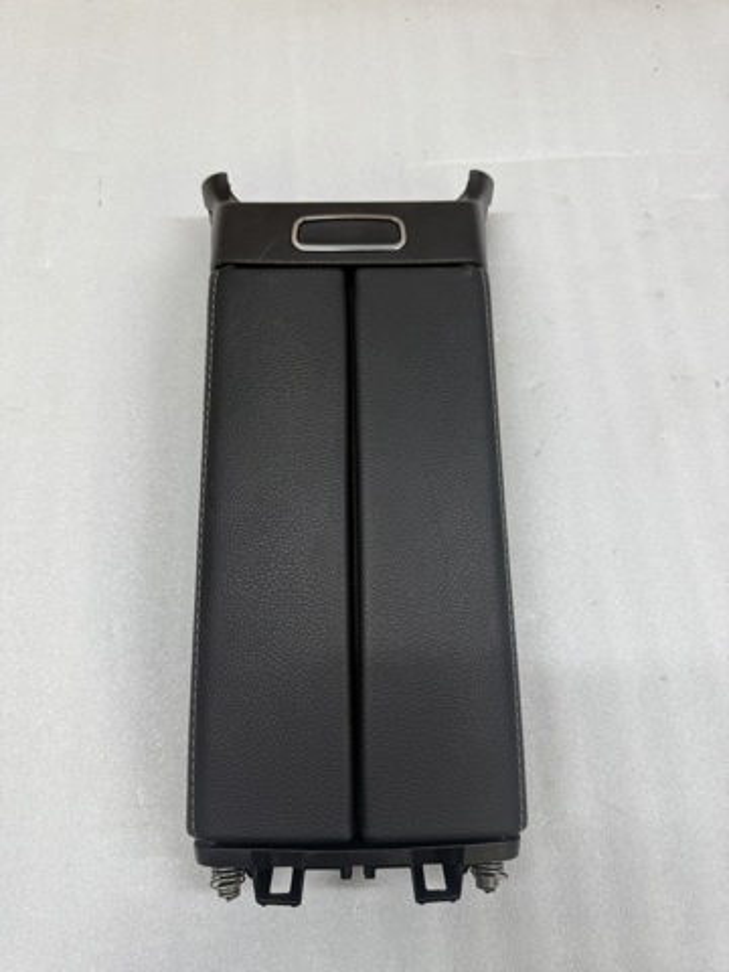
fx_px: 674
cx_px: 364
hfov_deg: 56.8
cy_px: 486
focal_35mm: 24
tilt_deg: -69.8
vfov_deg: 71.6
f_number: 1.78
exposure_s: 1/100
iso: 125
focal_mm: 6.76
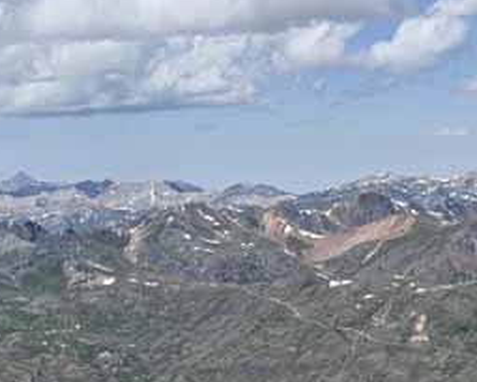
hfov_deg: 12.8
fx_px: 2118
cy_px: 334
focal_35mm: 150
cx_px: 299
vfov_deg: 10.3
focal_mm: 51
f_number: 7.1
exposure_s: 1/500
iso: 64
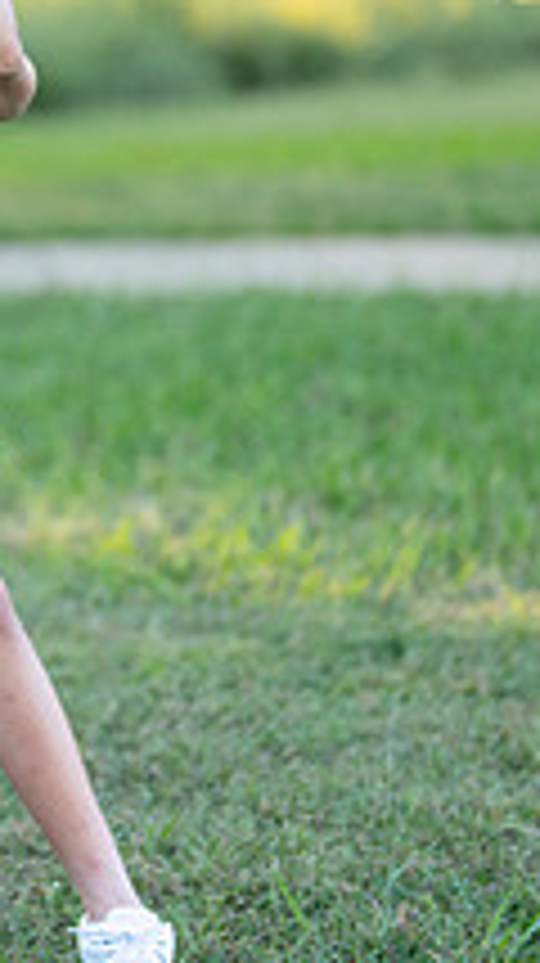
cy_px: 133
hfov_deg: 6.8
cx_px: -211
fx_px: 4516
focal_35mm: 177
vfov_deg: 12.1
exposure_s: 1/800
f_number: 1.2
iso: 200
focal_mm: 50
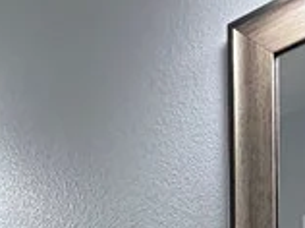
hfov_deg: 21.0
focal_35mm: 91
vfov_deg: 13.5
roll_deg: -0.5
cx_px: 17
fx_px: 801
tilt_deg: +2.0
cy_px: 477
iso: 200
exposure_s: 1/120
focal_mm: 2.22
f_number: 2.2
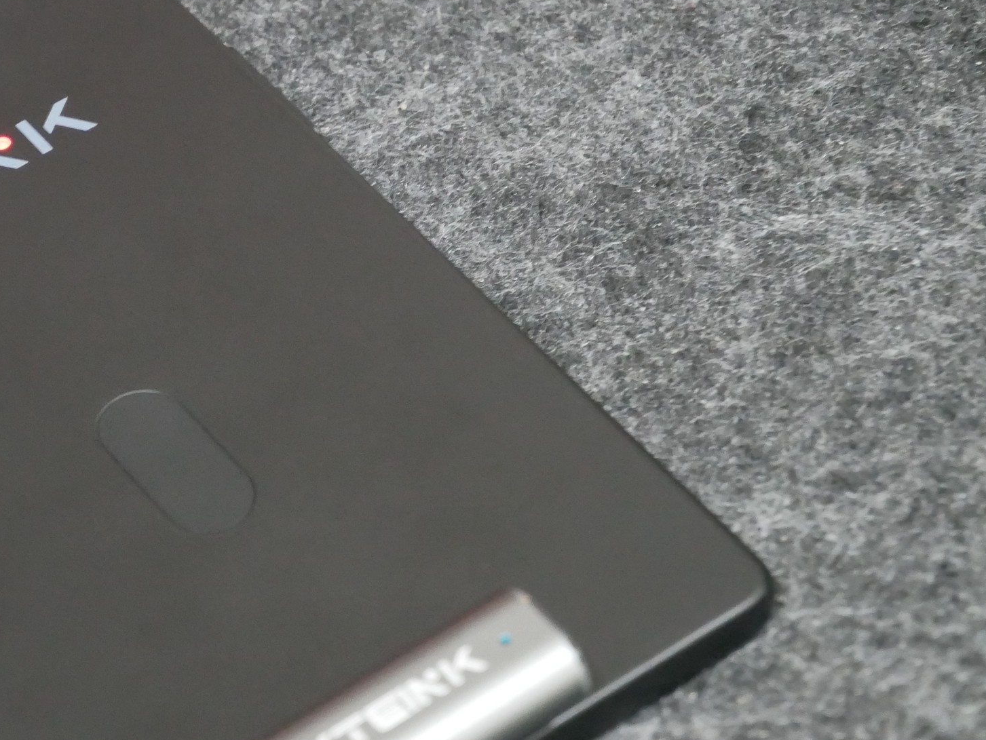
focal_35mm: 148
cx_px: 171
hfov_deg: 13.3
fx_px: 4217
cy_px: 397
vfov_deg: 10.0
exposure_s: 1/13
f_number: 5.6
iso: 3200
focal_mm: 42
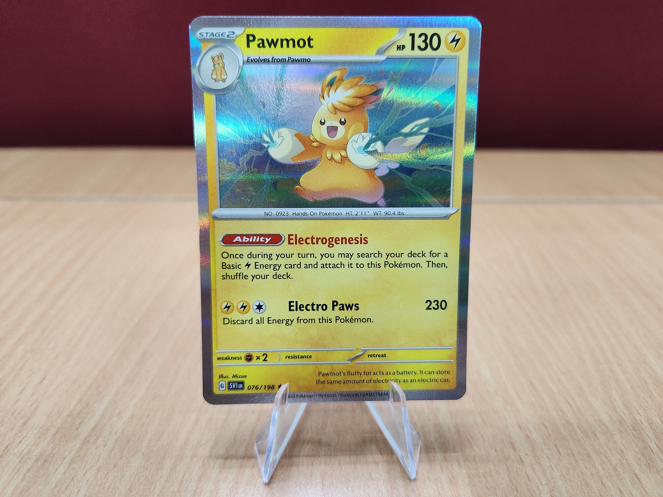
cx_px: 332
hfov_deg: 73.9
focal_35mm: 23
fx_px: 441
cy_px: 248
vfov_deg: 58.9
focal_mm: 5.4
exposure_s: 1/120
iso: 640
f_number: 1.8
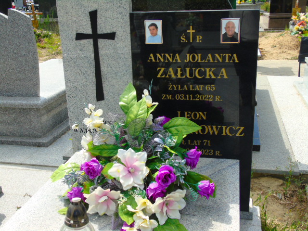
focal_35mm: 40
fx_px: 356
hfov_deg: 46.8
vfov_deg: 36.0
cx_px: 154
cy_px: 116
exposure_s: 1/640
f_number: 3.9
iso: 80
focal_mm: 7.1
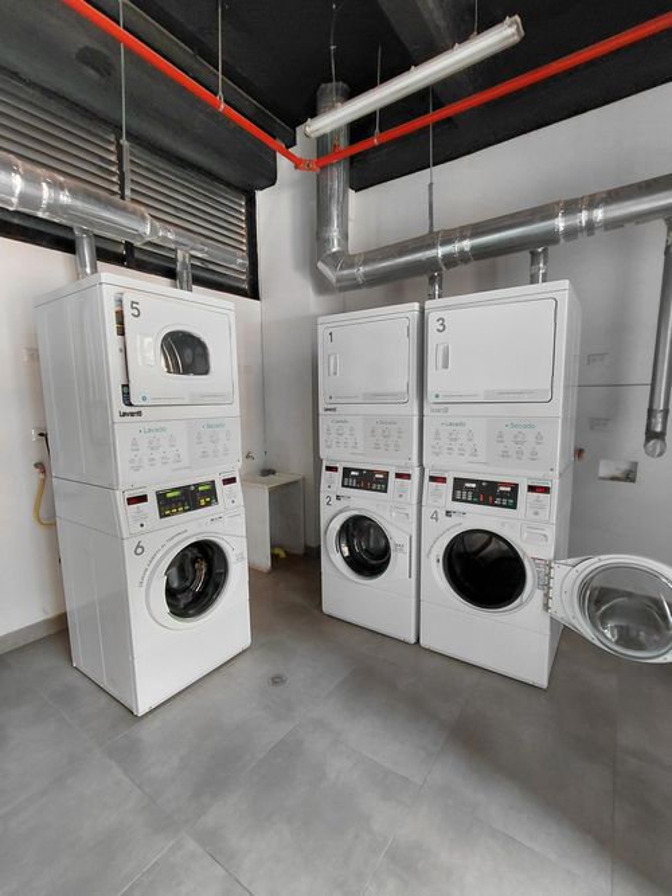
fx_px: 414
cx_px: 336
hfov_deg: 78.1
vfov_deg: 94.5
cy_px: 448
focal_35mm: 16
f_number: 2.2
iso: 125
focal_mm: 1.64
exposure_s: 1/60
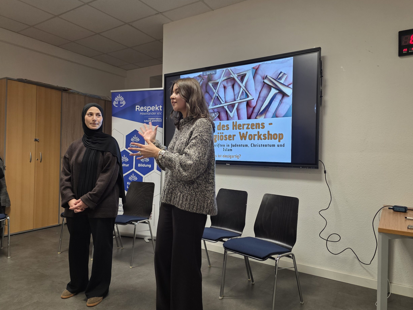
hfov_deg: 71.6
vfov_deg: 56.8
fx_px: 286
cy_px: 152
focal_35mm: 24
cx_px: 207
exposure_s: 1/100
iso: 250
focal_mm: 6.3
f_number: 1.7
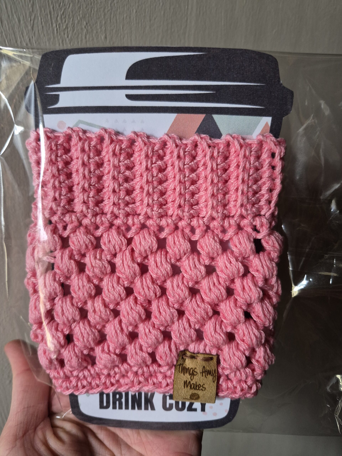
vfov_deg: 73.9
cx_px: 171
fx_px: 303
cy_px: 228
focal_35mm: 23
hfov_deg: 58.9
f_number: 1.8
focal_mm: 5.4
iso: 500
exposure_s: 1/120
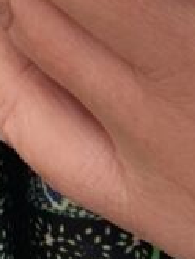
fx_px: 1028
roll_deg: -3.1
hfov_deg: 10.8
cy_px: -384
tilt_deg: -14.2
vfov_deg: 11.6
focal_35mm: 137
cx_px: 77
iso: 40
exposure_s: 1/121
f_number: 1.8
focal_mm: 4.25
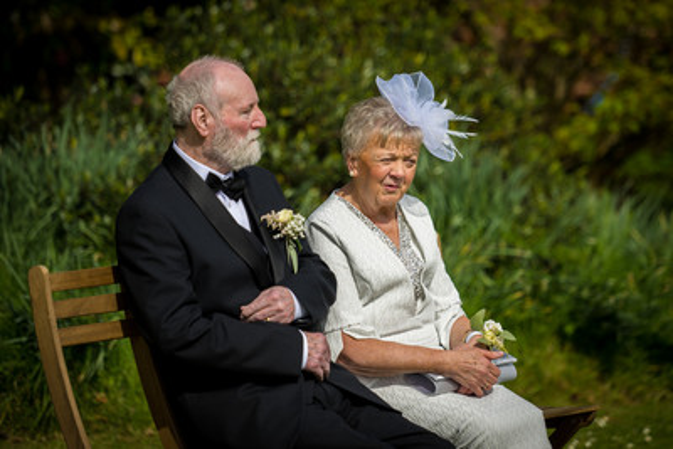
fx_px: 3367
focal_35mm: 180
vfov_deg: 7.6
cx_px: 379
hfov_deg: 11.4
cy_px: 196
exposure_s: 1/2500
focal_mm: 160
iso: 100
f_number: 2.8
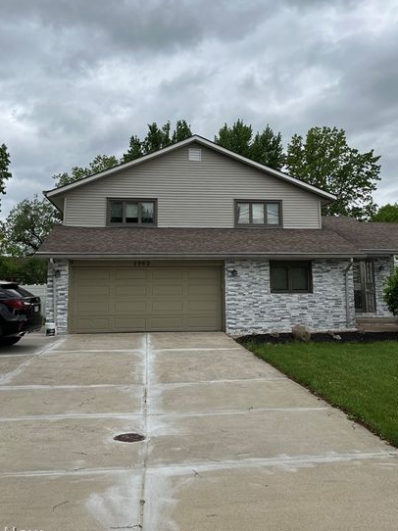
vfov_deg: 56.5
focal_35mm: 32
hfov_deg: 44.1
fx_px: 491
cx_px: 200
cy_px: 222
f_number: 1.6
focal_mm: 5.1
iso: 50
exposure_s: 1/756
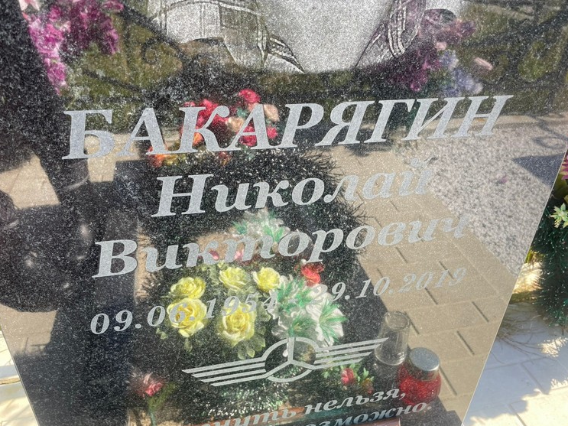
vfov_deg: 49.7
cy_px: 216
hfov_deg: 63.4
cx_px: 292
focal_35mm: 28
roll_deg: -4.5
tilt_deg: -32.8
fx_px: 459
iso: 32
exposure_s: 1/362
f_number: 1.6
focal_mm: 4.2
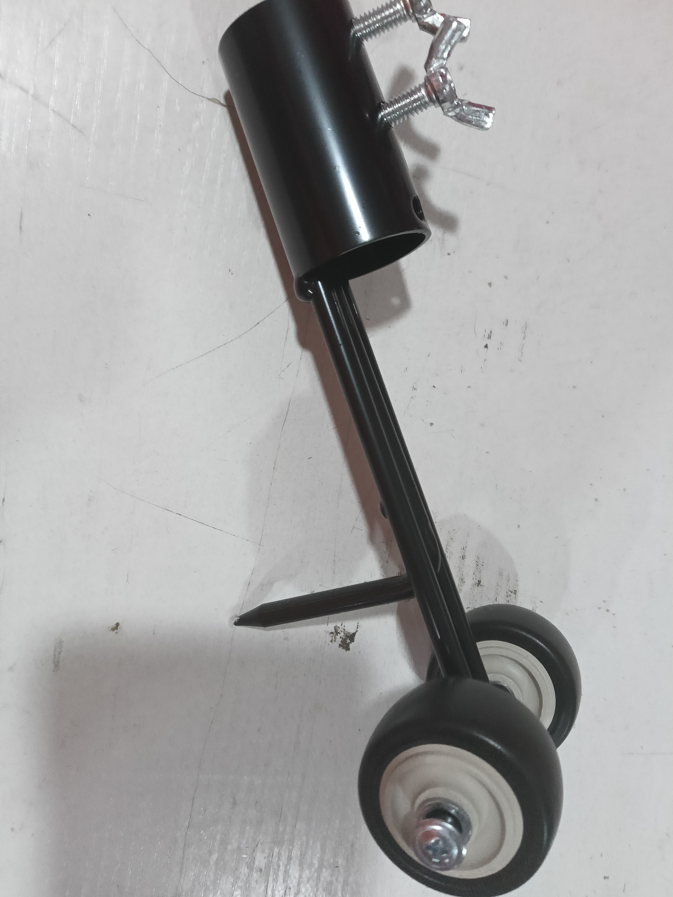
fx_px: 700
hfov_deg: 51.4
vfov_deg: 65.3
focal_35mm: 27
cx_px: 336
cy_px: 448
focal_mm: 3.61
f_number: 1.8
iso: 800
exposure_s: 1/100
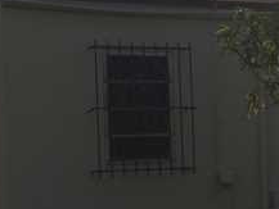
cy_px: 150
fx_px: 863
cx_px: 289
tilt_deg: +1.3
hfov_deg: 17.9
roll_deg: +1.5
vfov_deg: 13.8
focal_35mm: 107
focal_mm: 4.15
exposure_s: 1/4566
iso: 32
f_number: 2.2
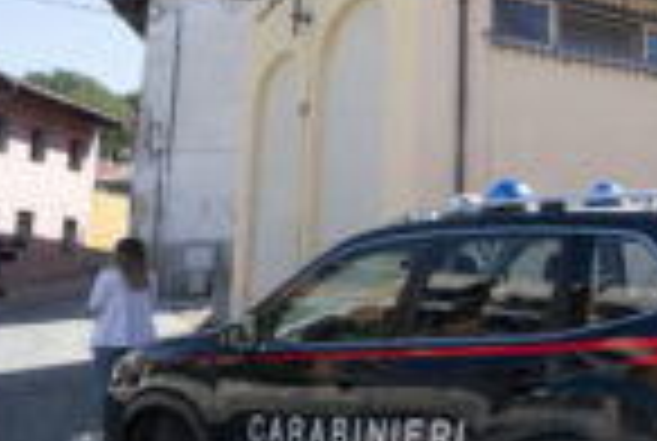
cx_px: 734
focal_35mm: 40
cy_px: 162
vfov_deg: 33.4
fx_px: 731
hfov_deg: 39.1
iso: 4000
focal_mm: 10
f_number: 18
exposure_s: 1/1250
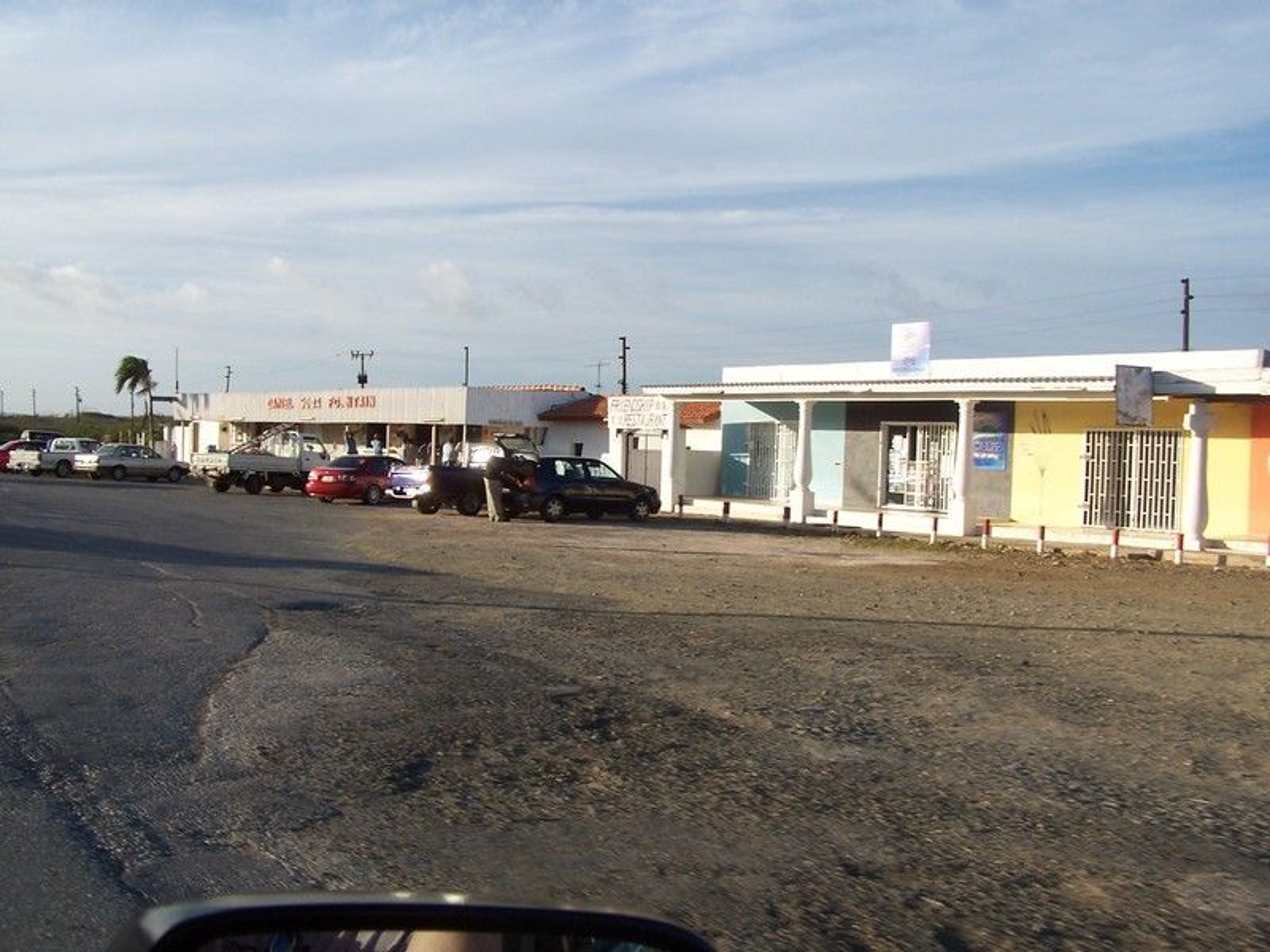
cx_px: 635
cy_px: 476
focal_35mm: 38
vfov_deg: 37.7
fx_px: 1394
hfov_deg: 49.0
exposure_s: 1/500
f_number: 4
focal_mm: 6.3
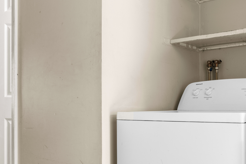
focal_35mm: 43
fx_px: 294
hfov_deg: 43.8
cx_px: 188
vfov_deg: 31.0
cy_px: 104
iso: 200
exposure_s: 3.2
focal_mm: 16
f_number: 9
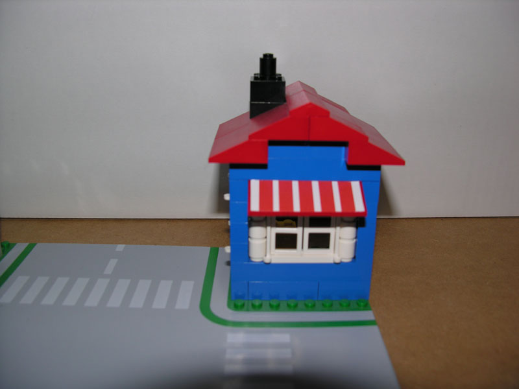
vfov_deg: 40.7
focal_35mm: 35
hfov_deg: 52.6
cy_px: 194
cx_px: 260
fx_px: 525
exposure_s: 1/60.1
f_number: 2.8
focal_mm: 8.9
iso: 50
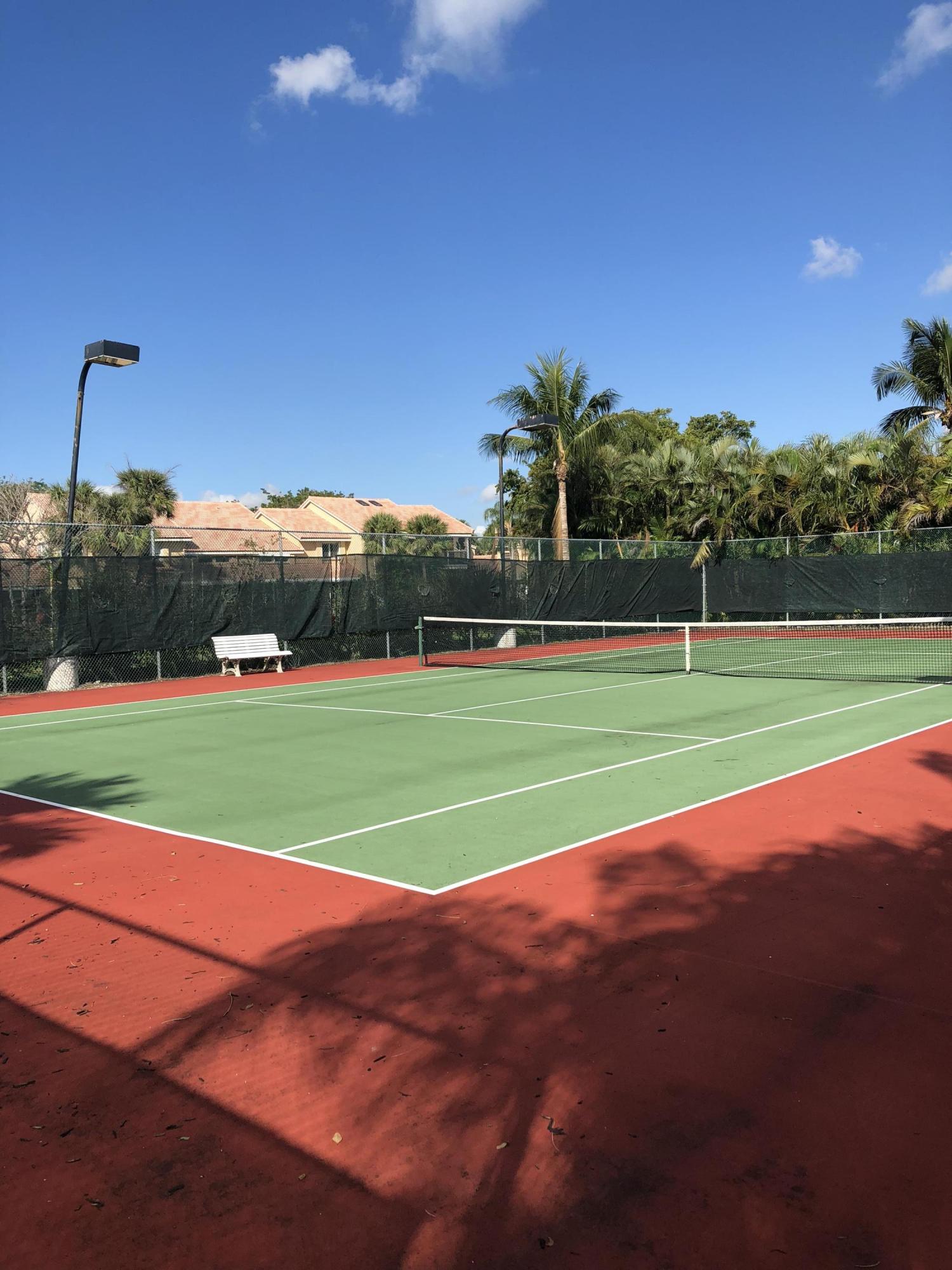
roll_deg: +1.1
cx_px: 476
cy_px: 635
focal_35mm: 28
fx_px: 1027
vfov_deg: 63.4
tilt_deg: -2.4
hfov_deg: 49.7
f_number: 1.8
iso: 20
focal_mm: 4
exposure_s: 1/2088
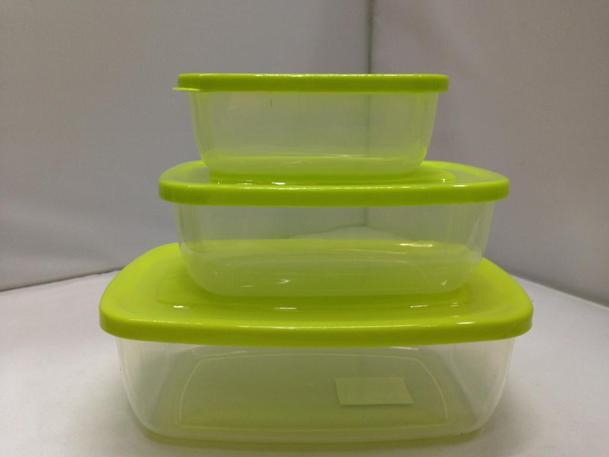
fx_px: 581
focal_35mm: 33
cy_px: 228
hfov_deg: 55.4
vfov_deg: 42.9
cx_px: 304
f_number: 2.4
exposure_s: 1/20
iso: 64
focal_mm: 4.12
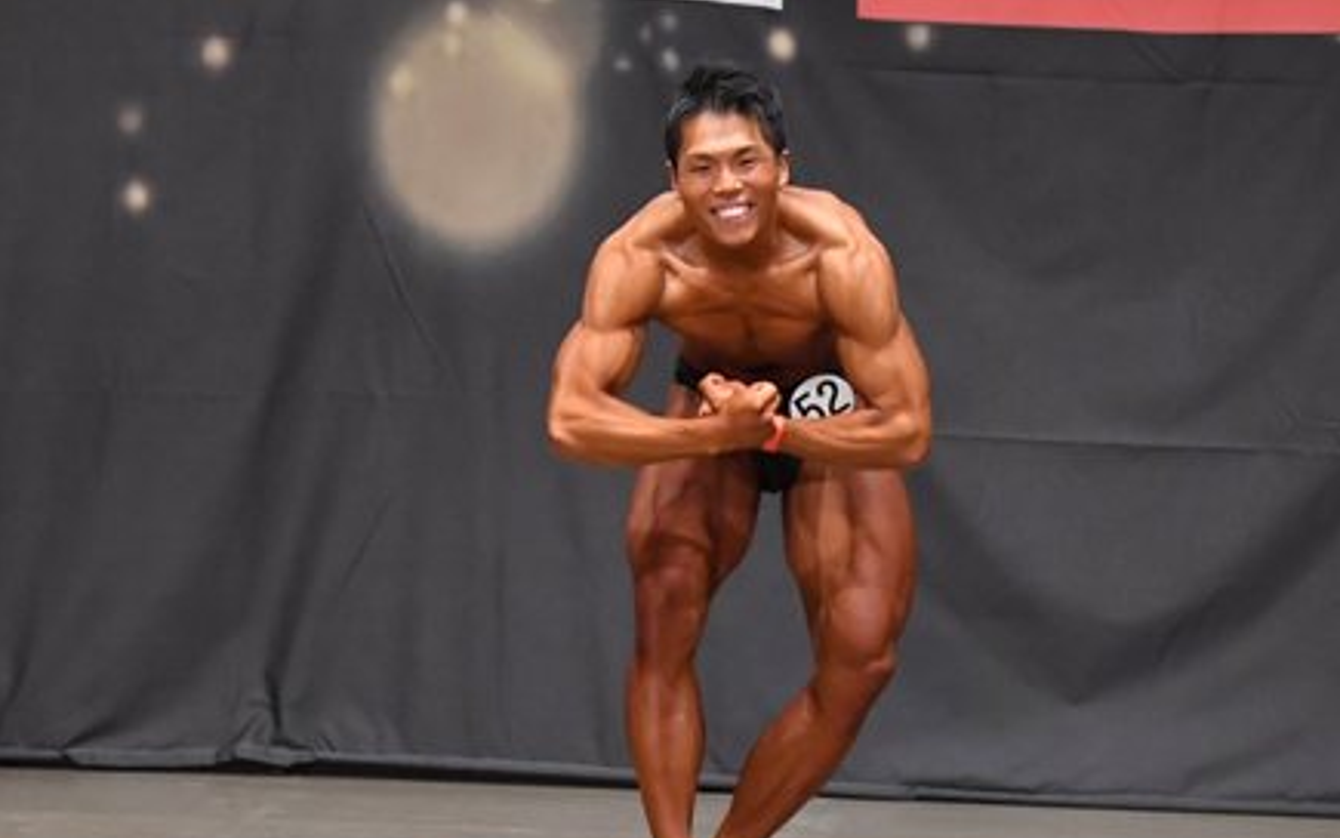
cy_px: 447
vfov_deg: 4.2
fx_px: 11542
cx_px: 621
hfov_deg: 6.6
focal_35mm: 316
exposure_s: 1/400
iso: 6400
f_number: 5.6
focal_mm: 116
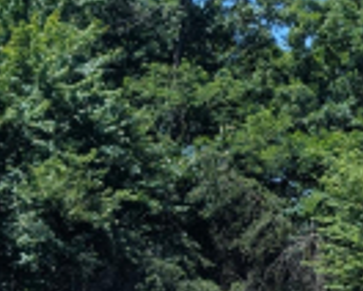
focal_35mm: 118
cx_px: 575
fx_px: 1270
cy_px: 277
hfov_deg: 14.9
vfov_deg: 13.0
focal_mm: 6.9
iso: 24
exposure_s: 1/763
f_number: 1.68
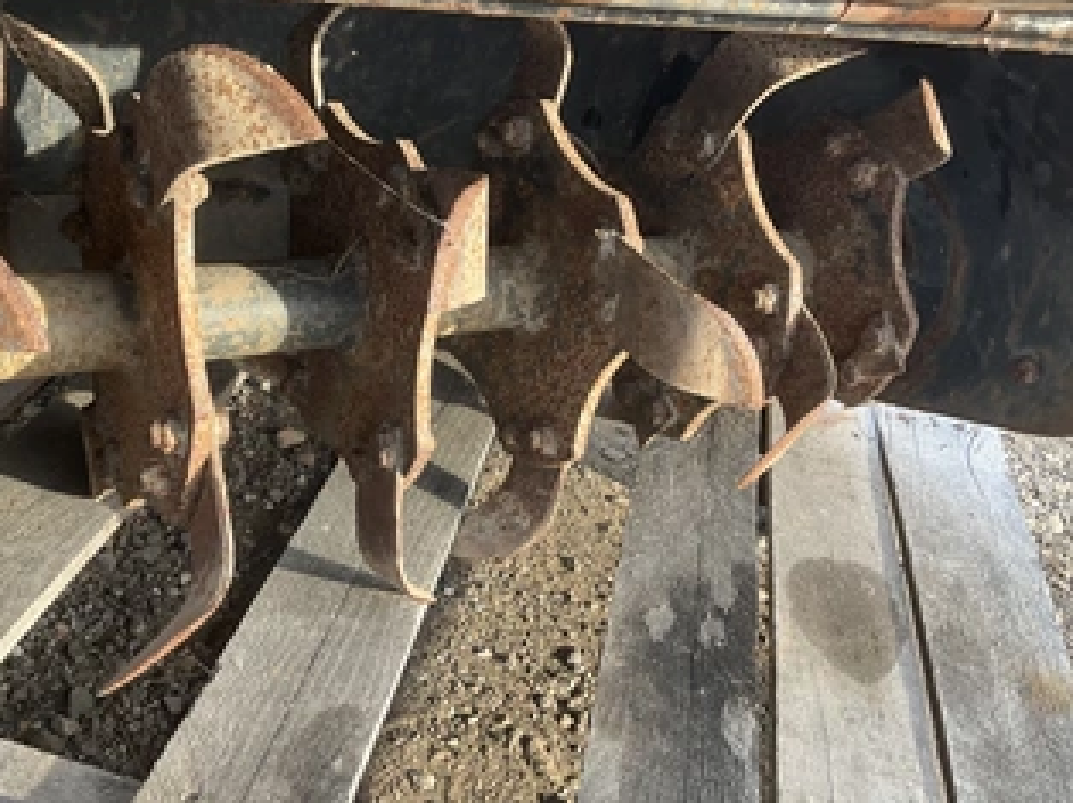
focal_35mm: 37
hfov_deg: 50.2
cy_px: 331
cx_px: 540
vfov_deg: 38.5
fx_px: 1146
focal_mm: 3
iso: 20
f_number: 1.8
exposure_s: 1/122
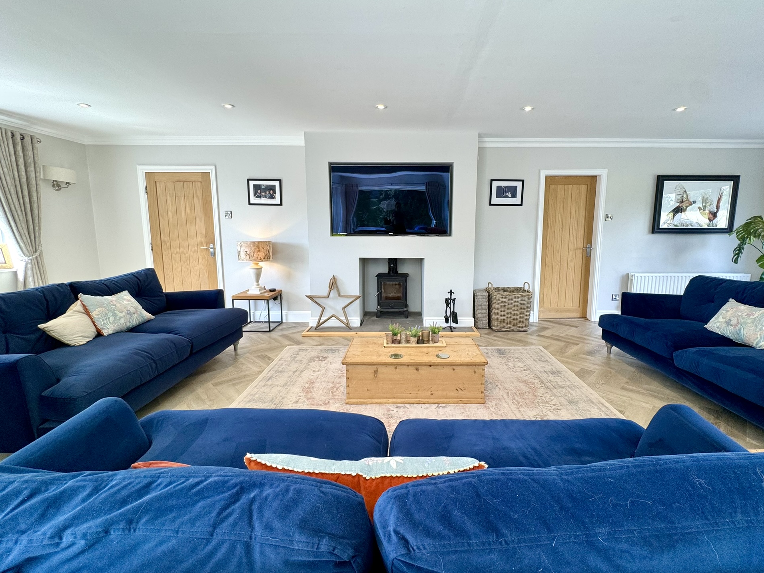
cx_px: 405
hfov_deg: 98.0
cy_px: 275
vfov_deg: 81.7
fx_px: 331
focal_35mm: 15
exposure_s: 1/100
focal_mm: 2.22
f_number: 2.2
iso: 64
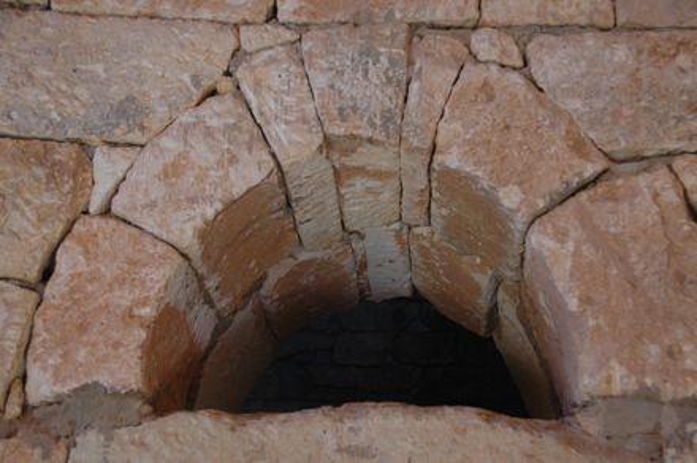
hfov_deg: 29.3
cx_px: 348
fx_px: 1334
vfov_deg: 19.7
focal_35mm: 69
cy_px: 232
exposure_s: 1/60
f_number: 4.8
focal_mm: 46
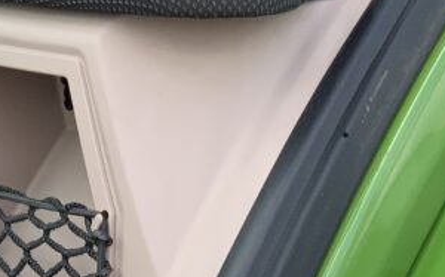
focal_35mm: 105
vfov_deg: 11.9
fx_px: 1272
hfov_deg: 19.7
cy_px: -133
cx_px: 134
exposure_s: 1/478
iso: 16
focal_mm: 3
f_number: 1.8
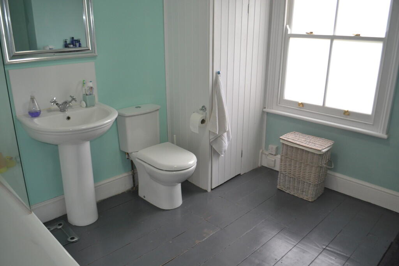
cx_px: 200
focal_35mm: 27
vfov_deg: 47.9
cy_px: 133
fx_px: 299
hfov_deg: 67.4
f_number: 4
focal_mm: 18
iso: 400
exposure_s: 1/80
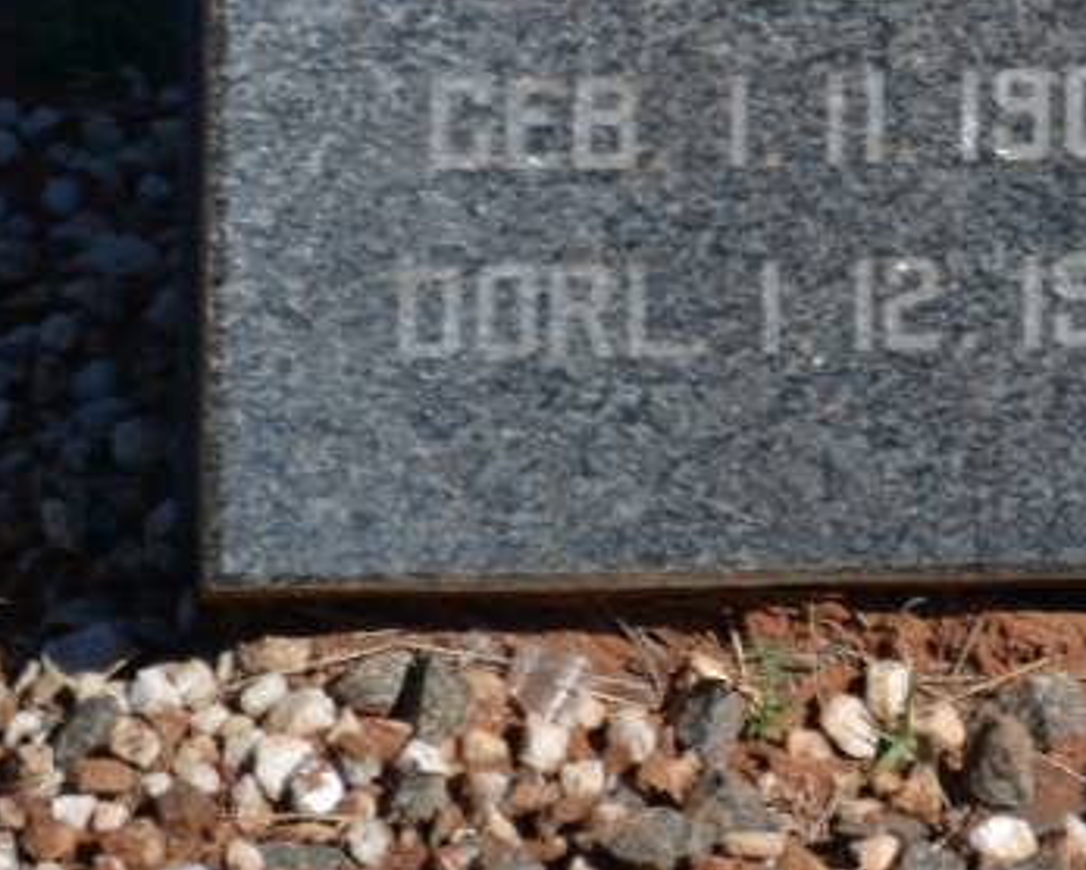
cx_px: 1493
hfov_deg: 7.1
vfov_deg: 5.7
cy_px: -329
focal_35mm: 268
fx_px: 8607
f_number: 6.3
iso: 100
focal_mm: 55
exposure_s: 1/160
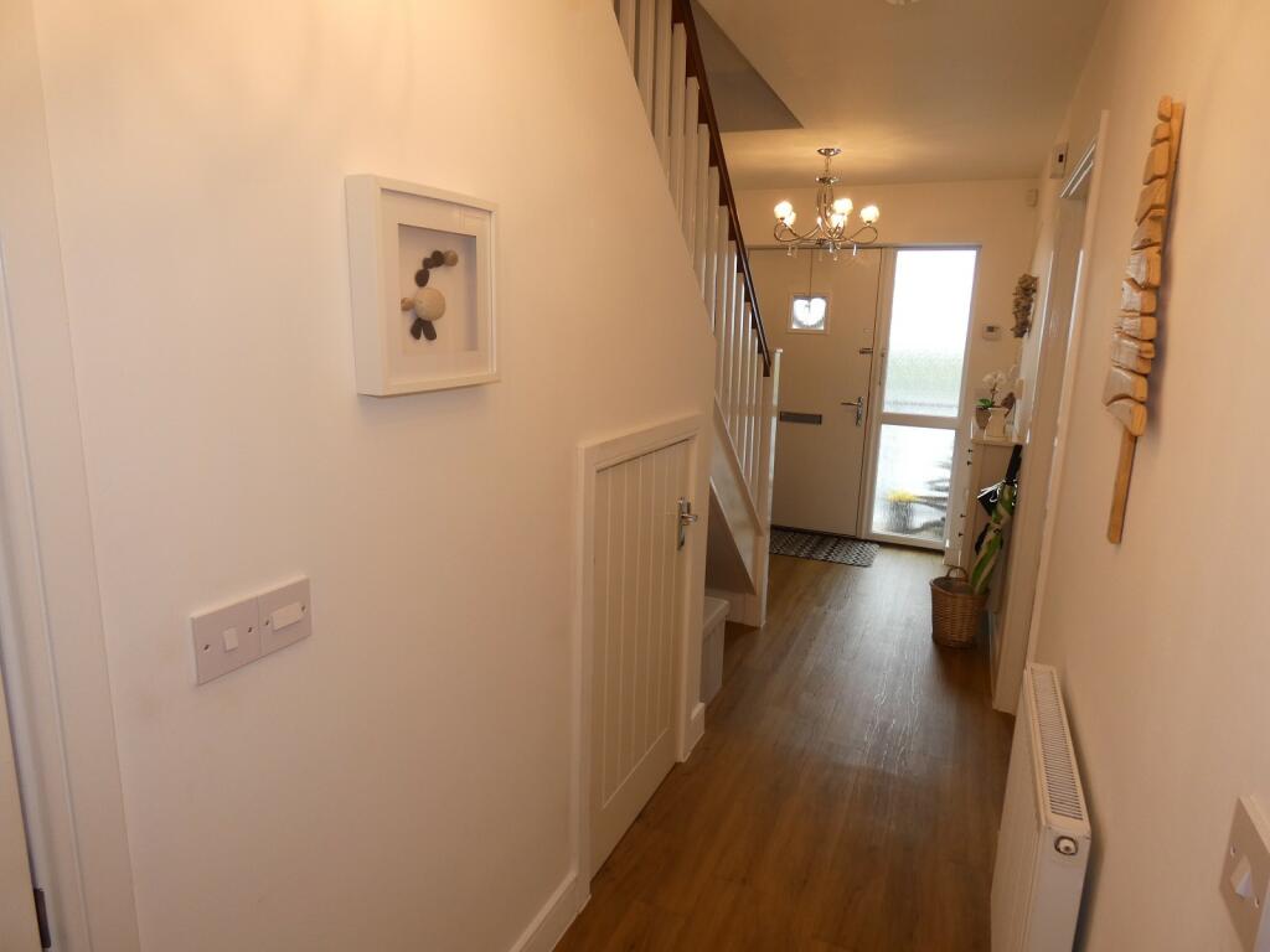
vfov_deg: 66.0
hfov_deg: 81.7
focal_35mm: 20
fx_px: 734
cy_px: 476
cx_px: 635
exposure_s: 1/60
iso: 125
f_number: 2.8
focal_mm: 3.6
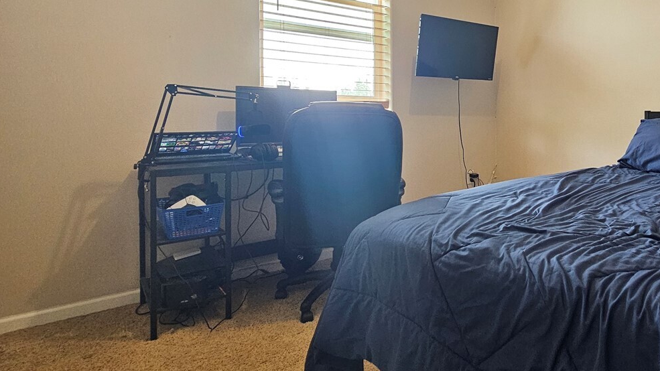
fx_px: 403
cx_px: 491
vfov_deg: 48.7
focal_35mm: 23
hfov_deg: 73.4
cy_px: 123
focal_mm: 2.2
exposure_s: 1/40
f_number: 2.2
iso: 400
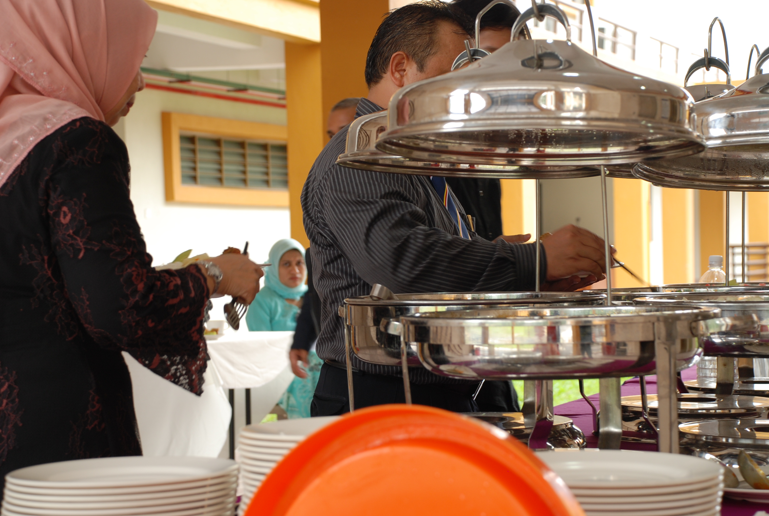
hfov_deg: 23.1
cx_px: 387
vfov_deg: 15.6
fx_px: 1884
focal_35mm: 88
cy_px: 257
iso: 200
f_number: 5.3
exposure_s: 1/40
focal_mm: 58
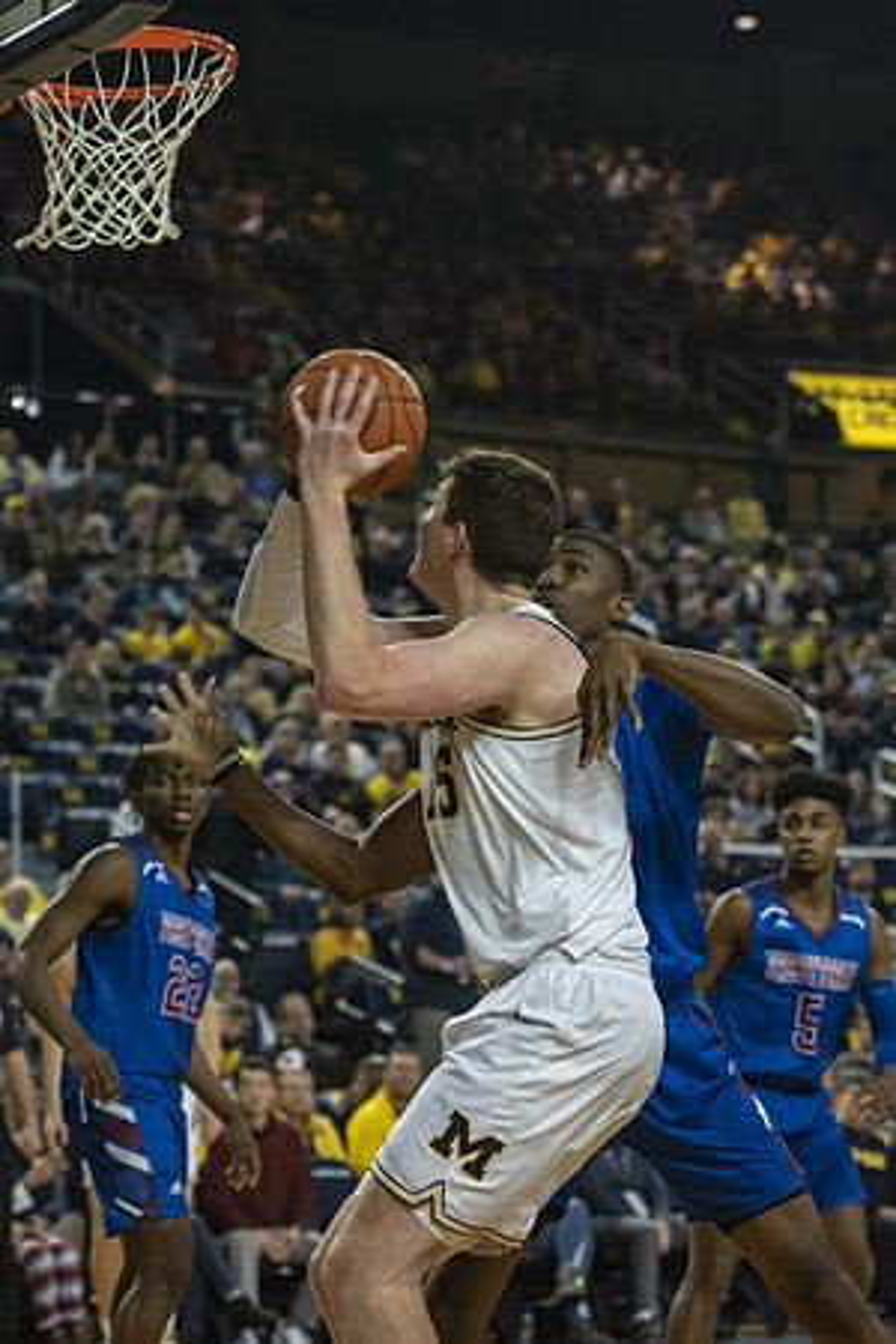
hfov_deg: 13.0
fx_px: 3936
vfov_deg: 19.4
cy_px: 669
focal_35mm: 105
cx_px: 441
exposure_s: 1/1000
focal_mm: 70
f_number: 2.8
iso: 1250
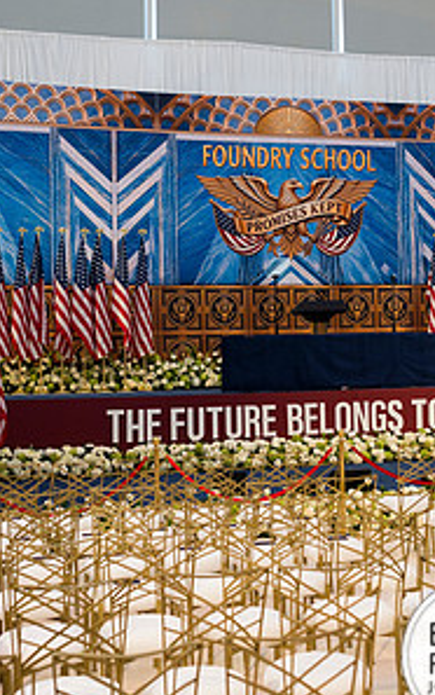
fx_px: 1023
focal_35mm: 54
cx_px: 283
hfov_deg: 23.9
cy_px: 281
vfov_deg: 37.4
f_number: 2.8
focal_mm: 35
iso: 900
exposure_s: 1/160
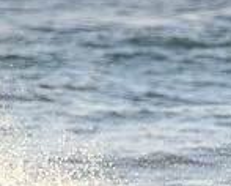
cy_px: 270
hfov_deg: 0.7
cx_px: 217
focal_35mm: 2959
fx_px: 20257
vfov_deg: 0.5
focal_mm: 800
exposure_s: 1/2000
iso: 1400
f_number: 11
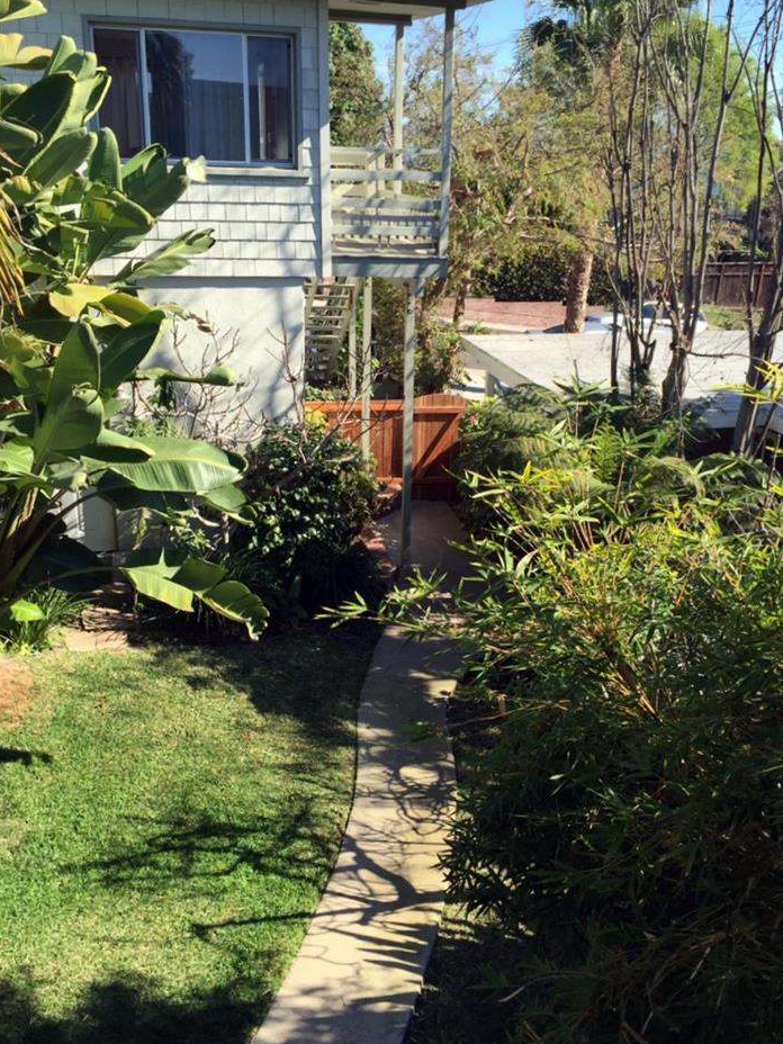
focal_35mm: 32
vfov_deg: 56.8
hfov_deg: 44.2
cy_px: 537
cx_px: 402
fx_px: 965
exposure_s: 1/842
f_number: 2.2
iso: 32
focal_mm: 4.15
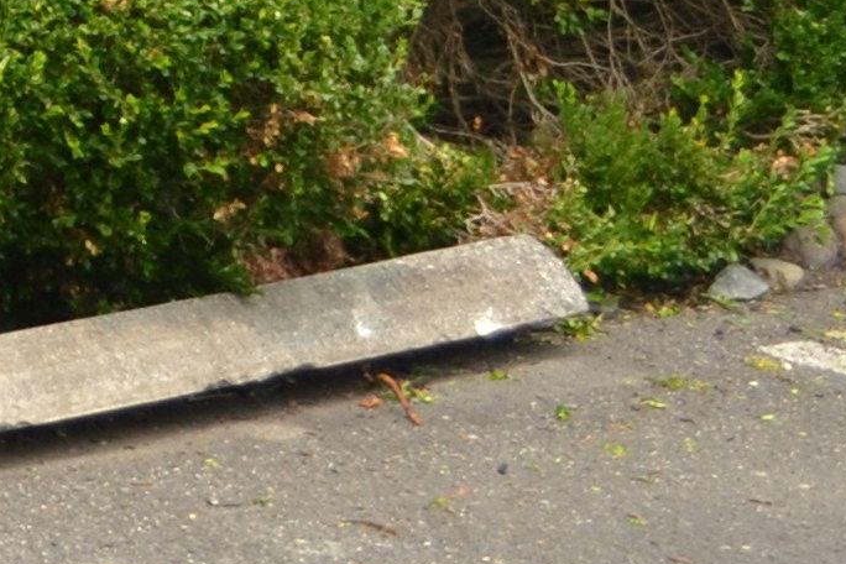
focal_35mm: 202
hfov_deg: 9.0
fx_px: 4747
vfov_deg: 6.3
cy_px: -1045
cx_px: -1347
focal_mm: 20
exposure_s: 1/200
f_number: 5.6
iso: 100
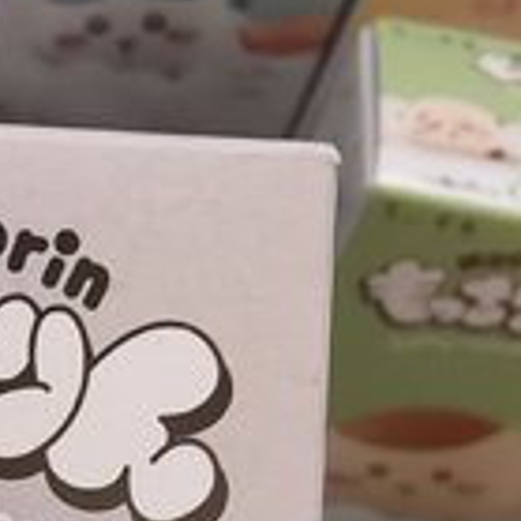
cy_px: 654
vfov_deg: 19.1
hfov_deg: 19.2
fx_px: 1447
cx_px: -109
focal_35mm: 85
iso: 355
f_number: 2
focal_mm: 2.32
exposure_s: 1/30
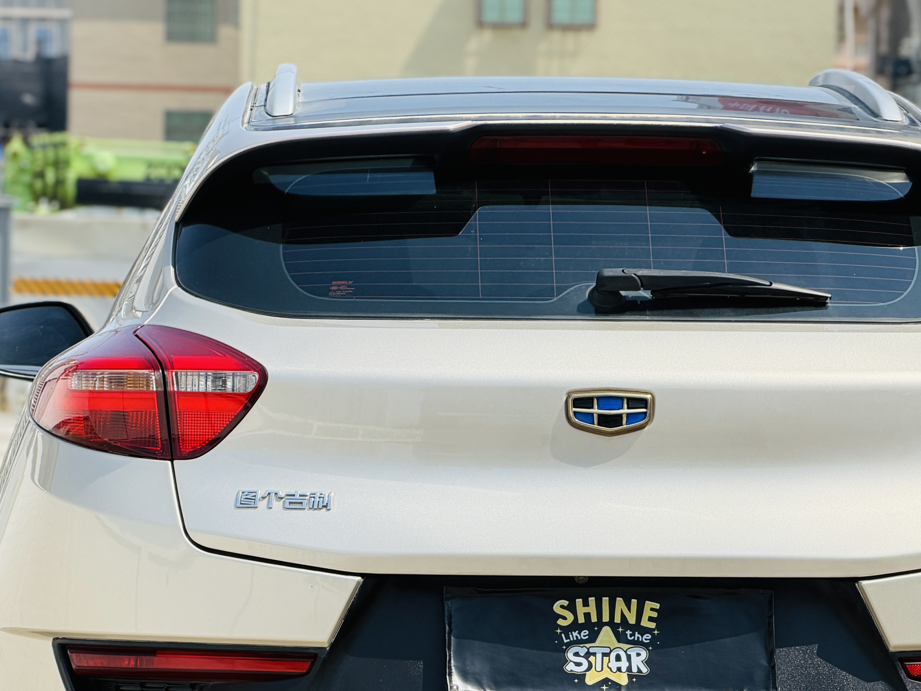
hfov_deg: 11.4
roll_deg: -0.9
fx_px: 4629
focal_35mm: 174
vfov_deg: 8.5
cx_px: 593
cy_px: 523
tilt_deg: -2.9
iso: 20
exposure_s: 1/734
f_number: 2.8
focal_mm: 16.89
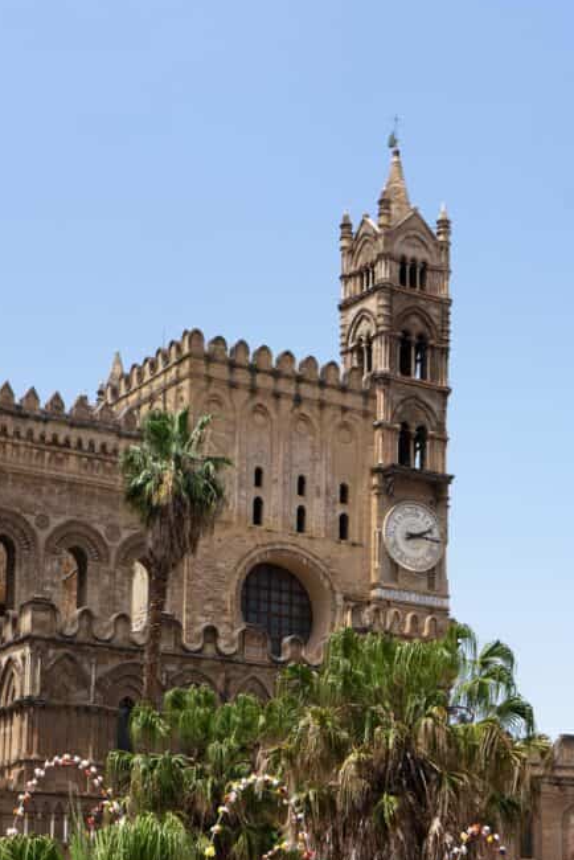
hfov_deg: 18.4
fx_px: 1768
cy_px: 643
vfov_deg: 27.0
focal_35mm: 74
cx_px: 359
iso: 50
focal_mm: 47
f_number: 4.5
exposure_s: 1/800
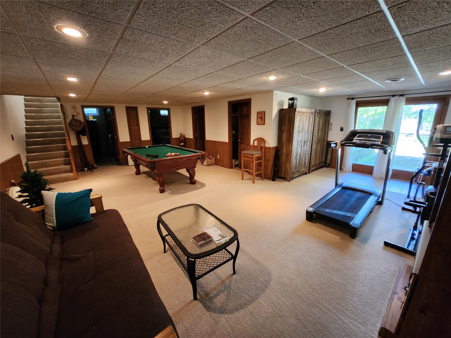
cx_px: 226
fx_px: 169
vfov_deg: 89.9
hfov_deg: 106.2
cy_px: 169
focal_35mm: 13
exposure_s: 1/30
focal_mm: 1.7
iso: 400
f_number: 2.2
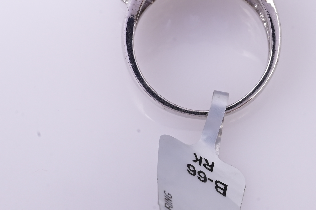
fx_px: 1807
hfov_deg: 10.0
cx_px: 195
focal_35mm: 206
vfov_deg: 6.6
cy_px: 8
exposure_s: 1/80
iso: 640
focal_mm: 70
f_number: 20
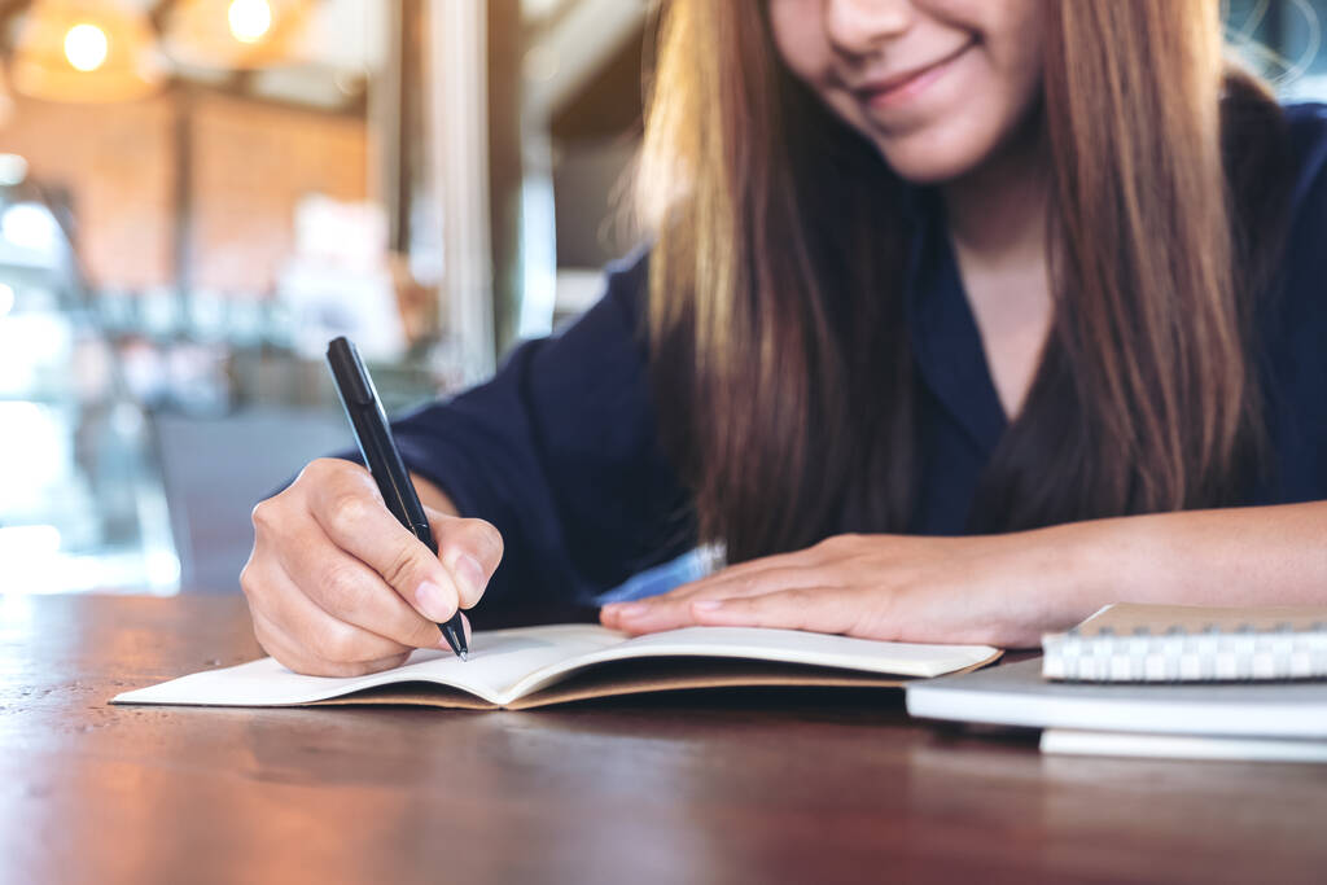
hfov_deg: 39.6
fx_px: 1843
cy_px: 442
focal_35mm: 50
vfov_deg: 27.0
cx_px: 664
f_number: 2.8
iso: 1000
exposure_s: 1/50
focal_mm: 33.2
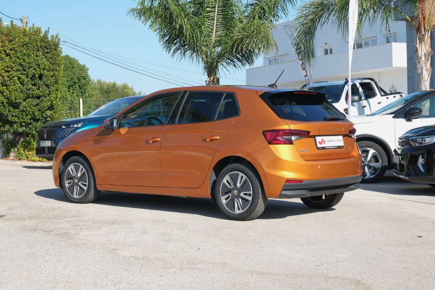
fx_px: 822
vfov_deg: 20.0
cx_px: 218
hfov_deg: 29.7
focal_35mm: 68
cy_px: 145
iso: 160
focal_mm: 45
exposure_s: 1/160
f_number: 9
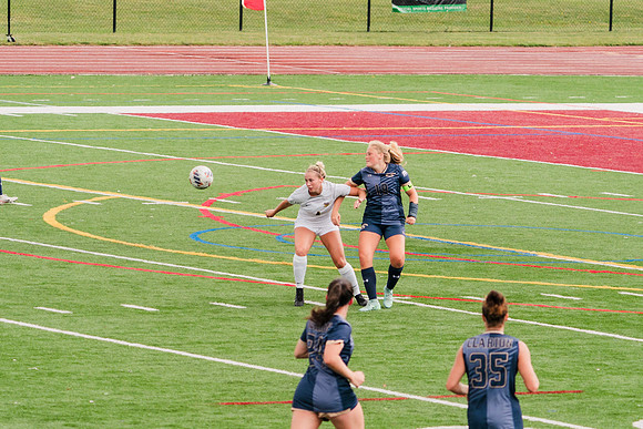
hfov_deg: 6.8
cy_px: 201
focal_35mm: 304
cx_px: 306
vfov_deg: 4.5
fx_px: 5437
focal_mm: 200
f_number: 5.6
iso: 800
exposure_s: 1/1600
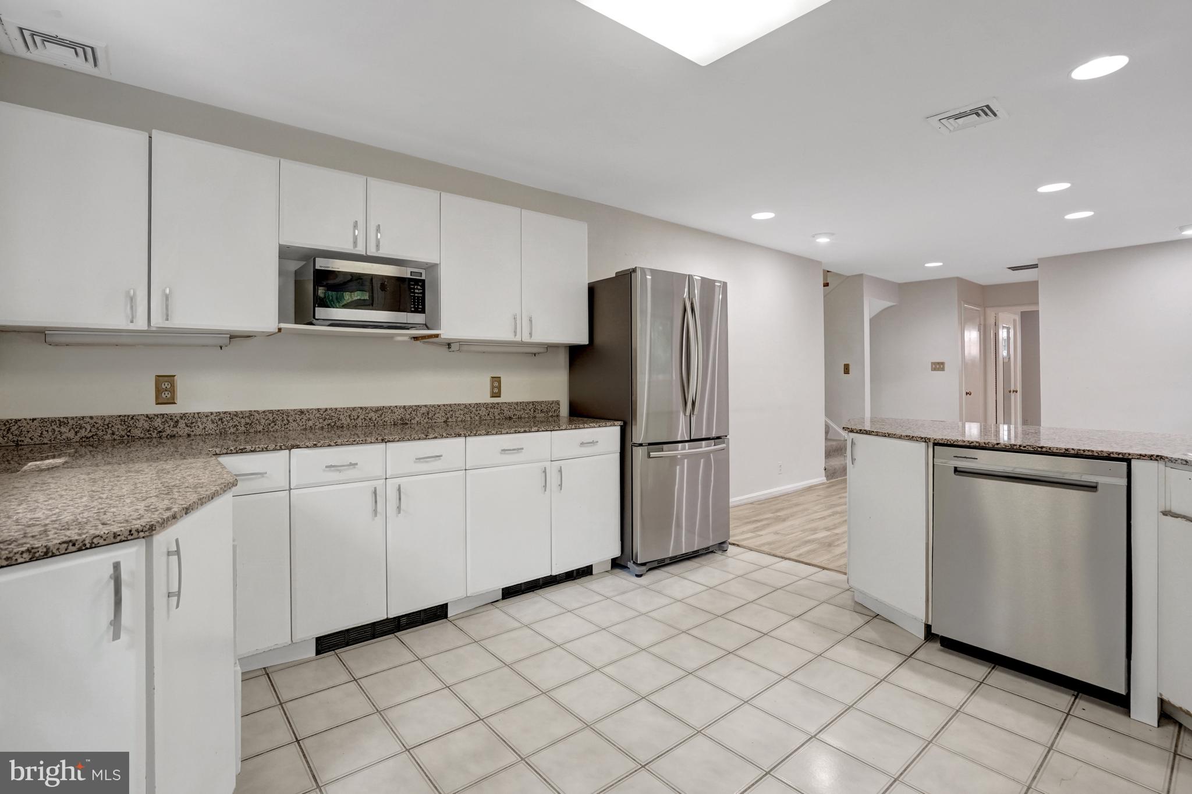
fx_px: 530
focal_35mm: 16
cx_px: 596
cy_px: 397
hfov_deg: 96.8
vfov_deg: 73.7
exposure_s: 1/40
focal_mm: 16
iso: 1250
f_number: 7.1
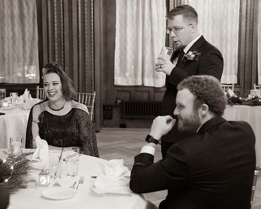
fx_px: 483
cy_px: 93
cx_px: 126
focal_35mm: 63
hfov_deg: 30.2
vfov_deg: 24.4
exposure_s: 1/125
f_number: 2.8
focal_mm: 49
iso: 6400
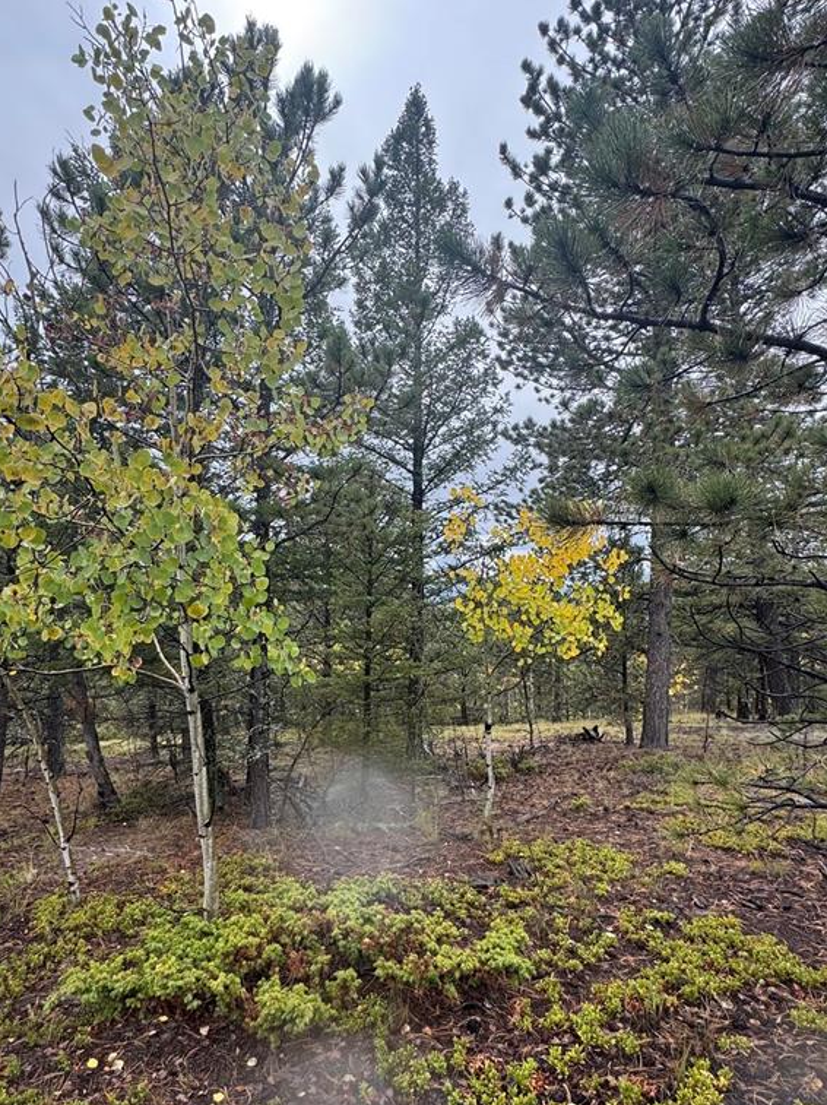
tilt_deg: -0.1
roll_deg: +0.7
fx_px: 638
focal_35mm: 20
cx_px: 367
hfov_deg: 65.7
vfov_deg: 81.6
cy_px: 599
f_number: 2.2
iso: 40
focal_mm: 2.22
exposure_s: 1/368
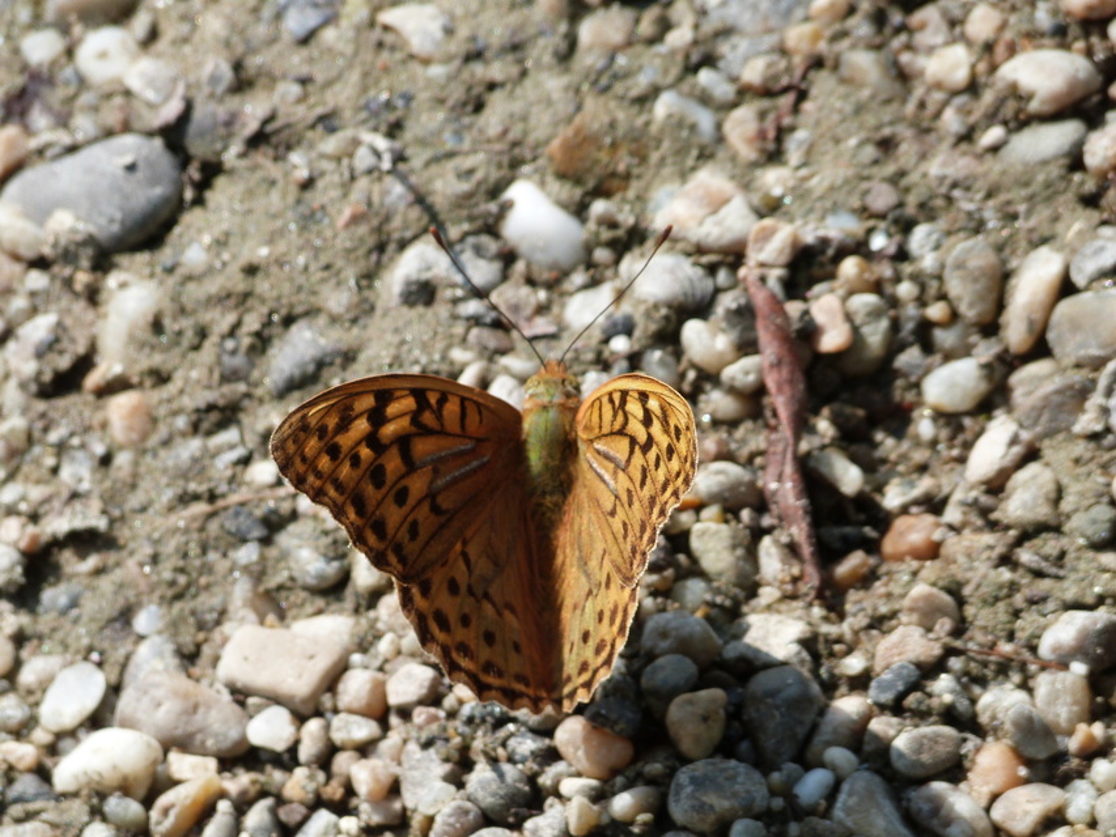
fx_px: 20314
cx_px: 558
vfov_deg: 2.4
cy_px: 418
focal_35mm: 630
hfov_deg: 3.1
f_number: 5.6
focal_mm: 108
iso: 125
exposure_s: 1/500
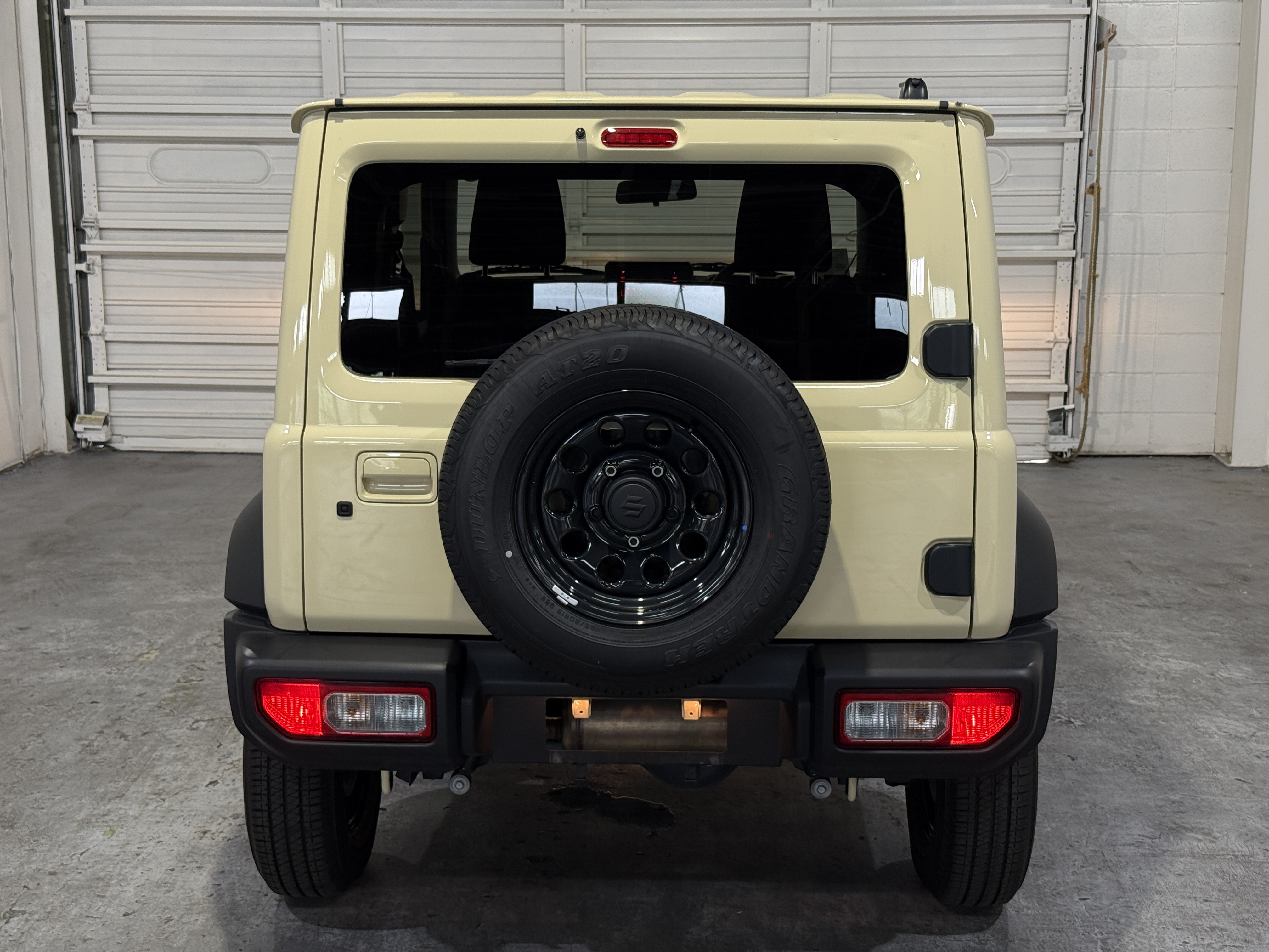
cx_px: 634
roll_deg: -0.5
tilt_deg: -11.1
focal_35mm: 48
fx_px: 1760
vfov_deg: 30.3
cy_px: 476
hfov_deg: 39.7
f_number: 1.78
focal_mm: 6.76
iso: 200
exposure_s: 1/120
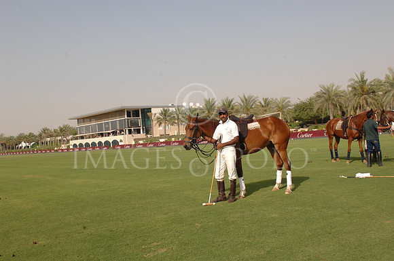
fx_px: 393
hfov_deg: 53.2
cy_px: 130
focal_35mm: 36
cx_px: 197
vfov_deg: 36.8
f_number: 9.5
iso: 320
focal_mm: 24
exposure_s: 1/350
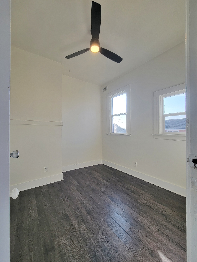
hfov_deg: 89.9
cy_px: 131
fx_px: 99
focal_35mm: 13
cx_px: 98
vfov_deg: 106.2
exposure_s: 1/176
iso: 50
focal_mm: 2.2
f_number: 2.2
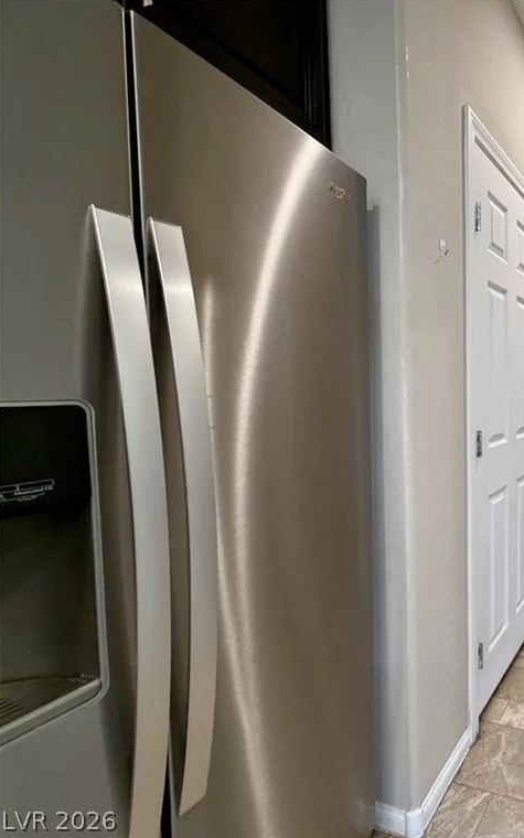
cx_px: 560
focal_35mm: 20
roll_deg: -0.5
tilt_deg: -4.4
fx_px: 457
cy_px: 416
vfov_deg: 85.1
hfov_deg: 46.2
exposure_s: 1/60
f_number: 2.2
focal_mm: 2.22
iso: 250
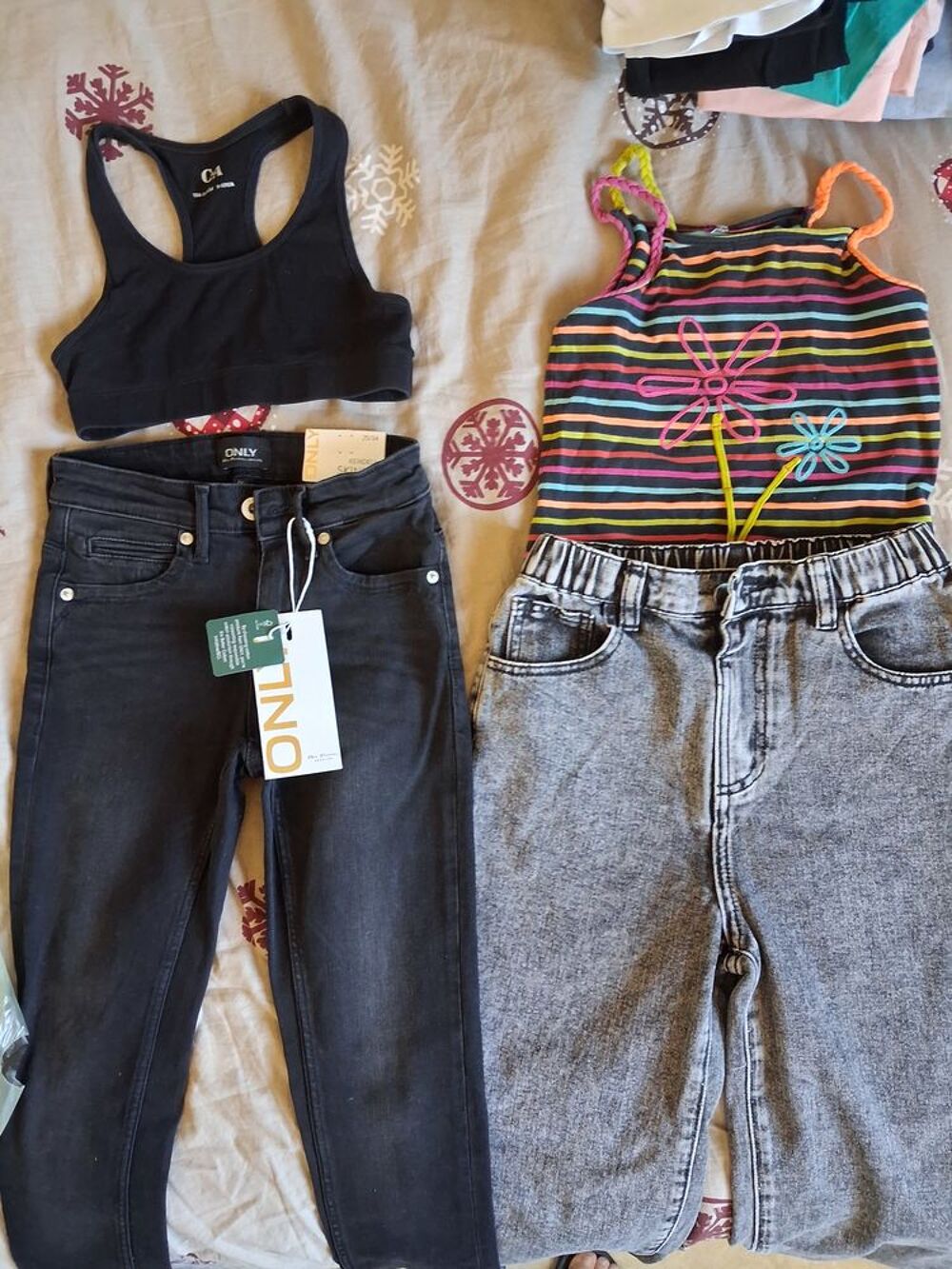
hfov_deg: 51.4
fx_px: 990
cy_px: 634
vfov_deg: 65.3
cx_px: 476
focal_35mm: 27
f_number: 1.8
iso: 640
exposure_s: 1/33
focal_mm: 4
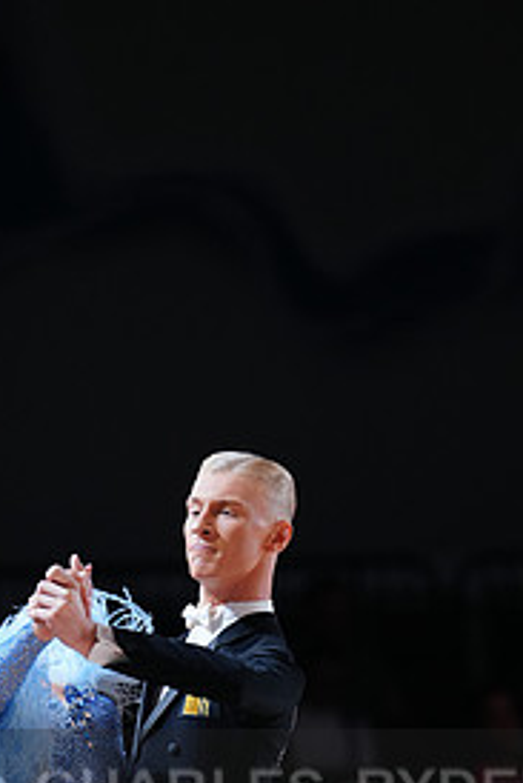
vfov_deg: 4.9
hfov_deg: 3.3
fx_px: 9206
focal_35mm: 423
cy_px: 826
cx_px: 213
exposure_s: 1/500
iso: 800
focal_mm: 200
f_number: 2.8
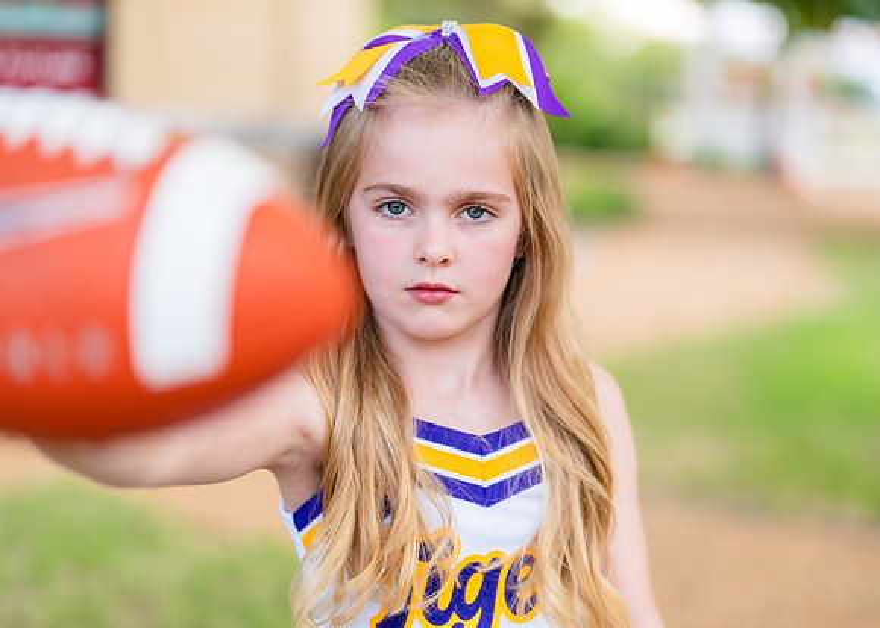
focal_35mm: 58
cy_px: 327
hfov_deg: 33.8
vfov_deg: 24.5
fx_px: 1446
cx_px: 483
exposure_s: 1/400
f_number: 1.2
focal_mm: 50
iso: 125
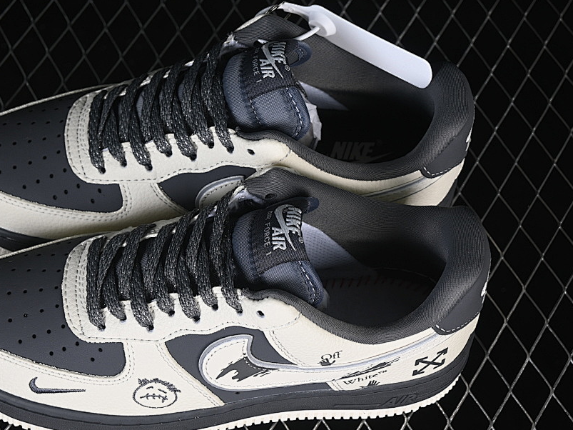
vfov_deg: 15.2
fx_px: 1605
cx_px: 218
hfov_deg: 20.2
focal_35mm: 97
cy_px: 237
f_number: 7.1
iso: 160
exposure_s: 1/80
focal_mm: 50
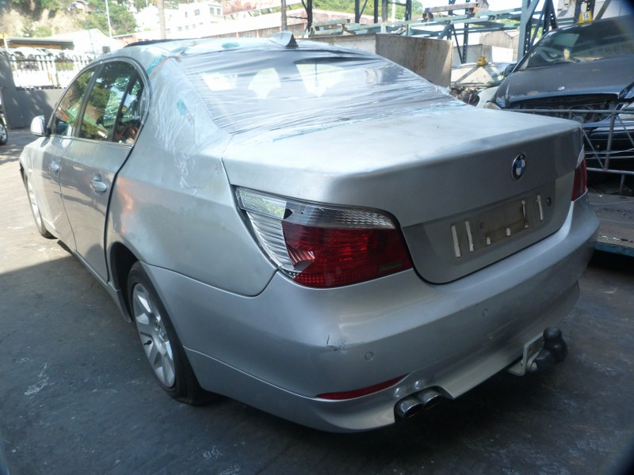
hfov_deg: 69.4
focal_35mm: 25
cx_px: 317
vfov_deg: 54.9
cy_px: 238
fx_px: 458
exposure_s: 1/100
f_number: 3.6
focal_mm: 4.5
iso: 125
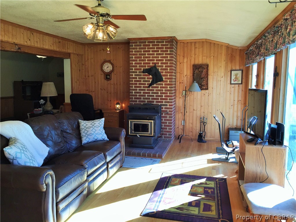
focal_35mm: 29
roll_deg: +0.0
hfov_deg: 61.7
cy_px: 111
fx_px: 248
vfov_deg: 48.2
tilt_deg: -4.8
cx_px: 148
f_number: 2.2
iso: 40
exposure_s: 1/120
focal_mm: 4.15
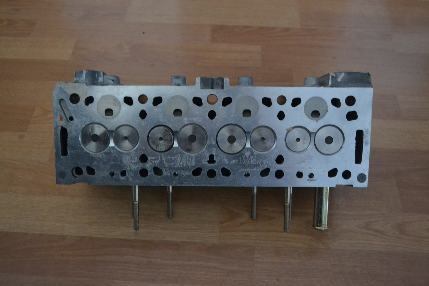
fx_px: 429
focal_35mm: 36
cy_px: 143
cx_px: 214
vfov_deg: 36.9
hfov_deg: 53.1
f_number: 4
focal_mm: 24
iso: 3200
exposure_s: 1/15
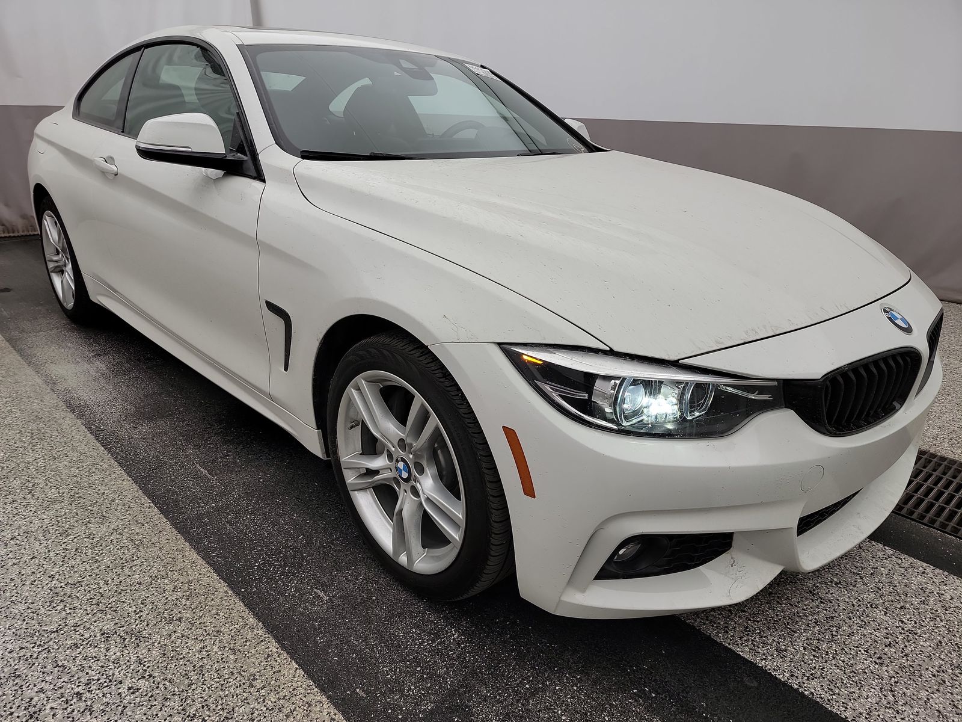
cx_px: 481
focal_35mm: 24
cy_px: 361
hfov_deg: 71.6
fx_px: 667
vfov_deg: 56.8
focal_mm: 6.7
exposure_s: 1/119
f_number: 1.8
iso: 69
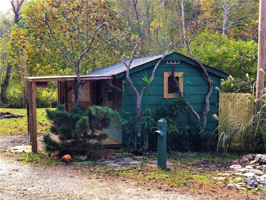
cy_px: 100
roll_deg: +0.3
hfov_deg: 36.8
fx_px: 400
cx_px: 133
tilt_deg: -3.1
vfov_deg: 28.0
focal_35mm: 52
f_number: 2.4
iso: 20
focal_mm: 6
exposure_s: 1/60
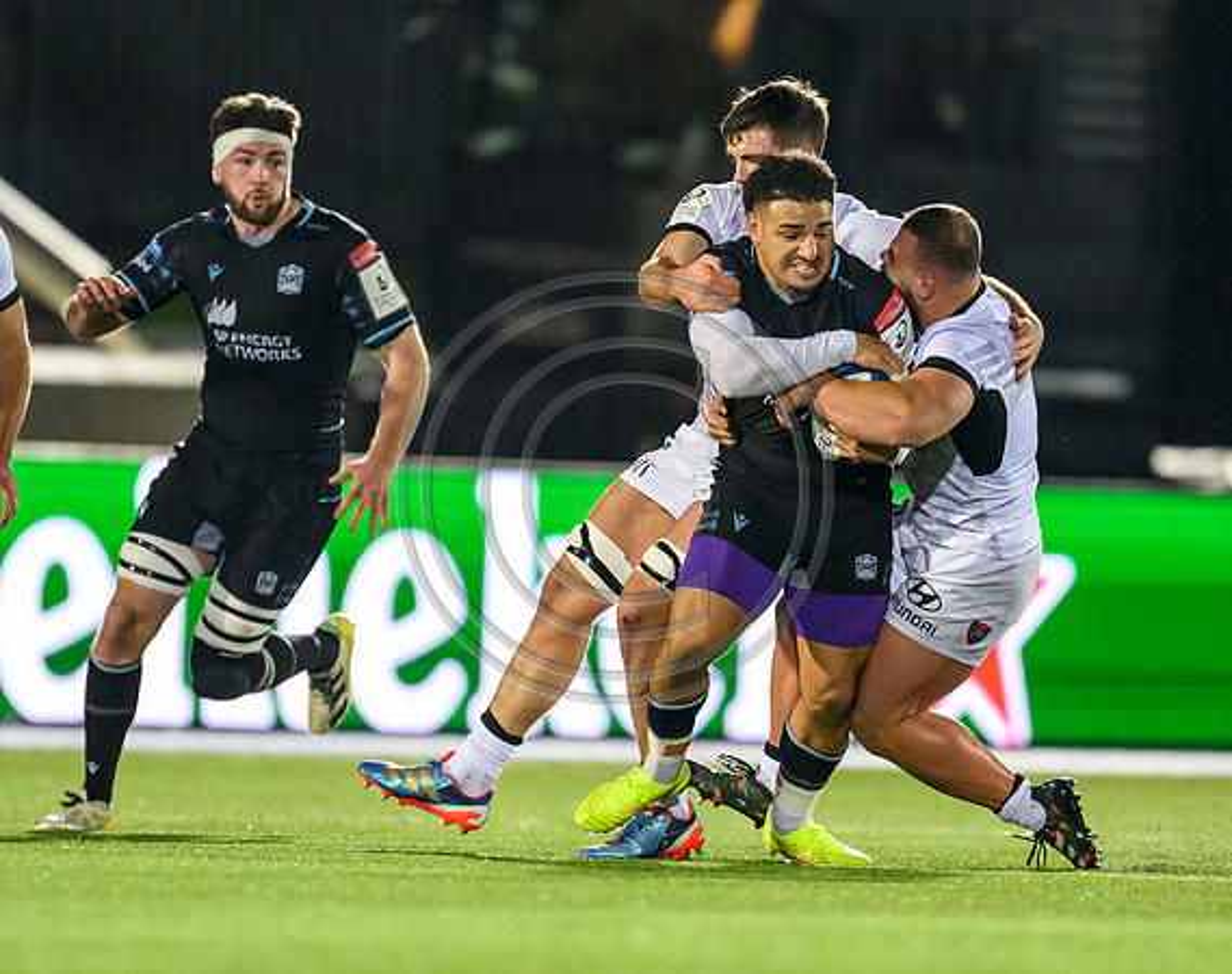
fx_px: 33004
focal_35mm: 909
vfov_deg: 1.7
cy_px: 594
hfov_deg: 2.1
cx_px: 756
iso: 12800
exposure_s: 1/800
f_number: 4
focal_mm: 560
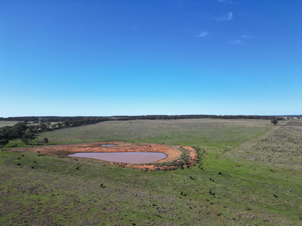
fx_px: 209
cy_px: 113
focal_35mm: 24
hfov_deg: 71.6
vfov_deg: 56.8
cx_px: 151
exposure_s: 1/2000
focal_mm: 6.72
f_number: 1.7
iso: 100
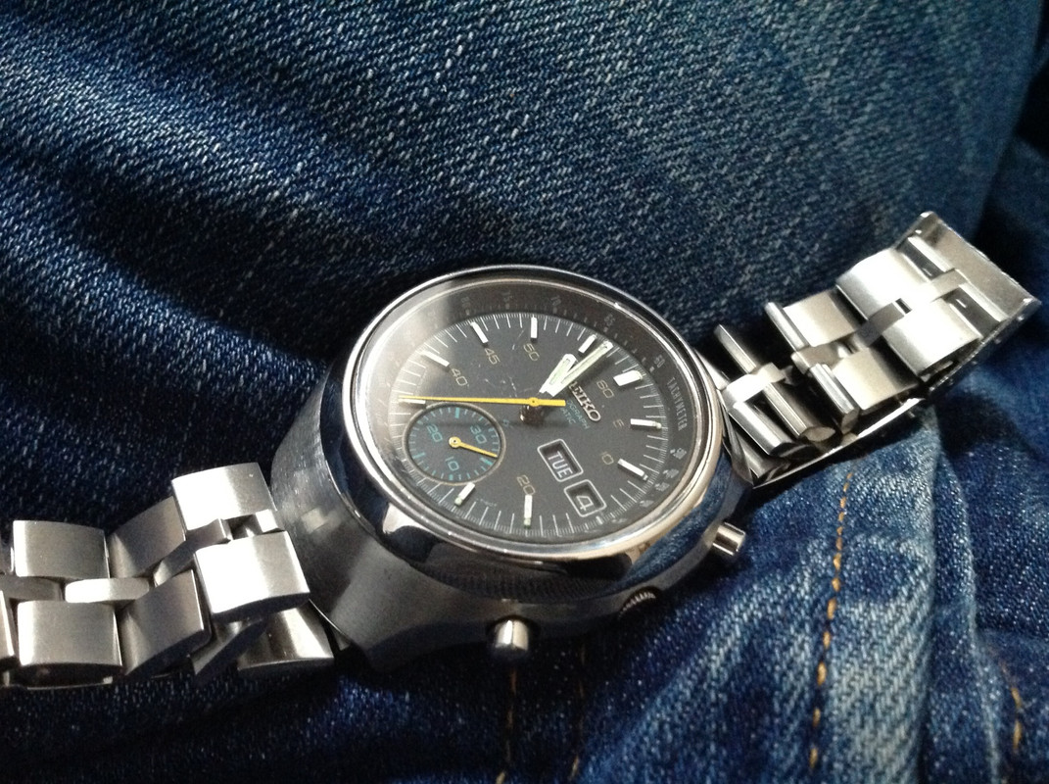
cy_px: 392
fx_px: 1059
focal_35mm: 35
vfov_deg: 40.6
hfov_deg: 52.7
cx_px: 524
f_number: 2.4
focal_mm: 4.28
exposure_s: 1/15
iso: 640
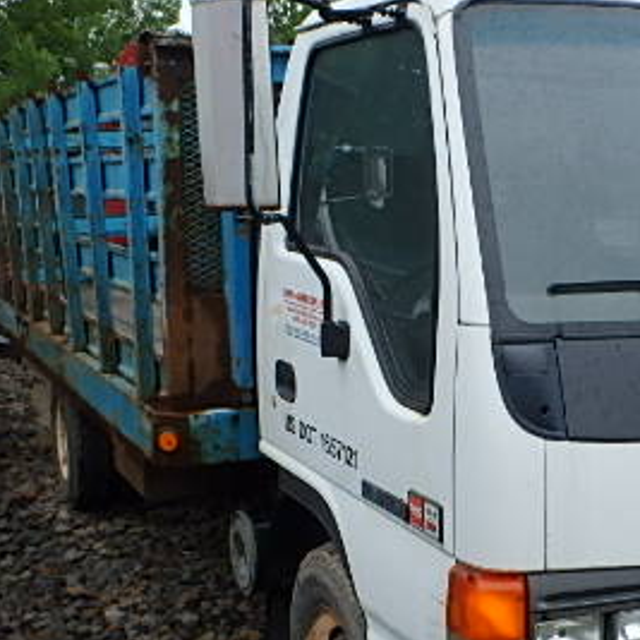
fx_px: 1150
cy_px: 415
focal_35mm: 55
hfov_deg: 30.5
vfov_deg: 30.9
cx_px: 489
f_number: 4.3
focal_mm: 4.7
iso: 125
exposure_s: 1/250
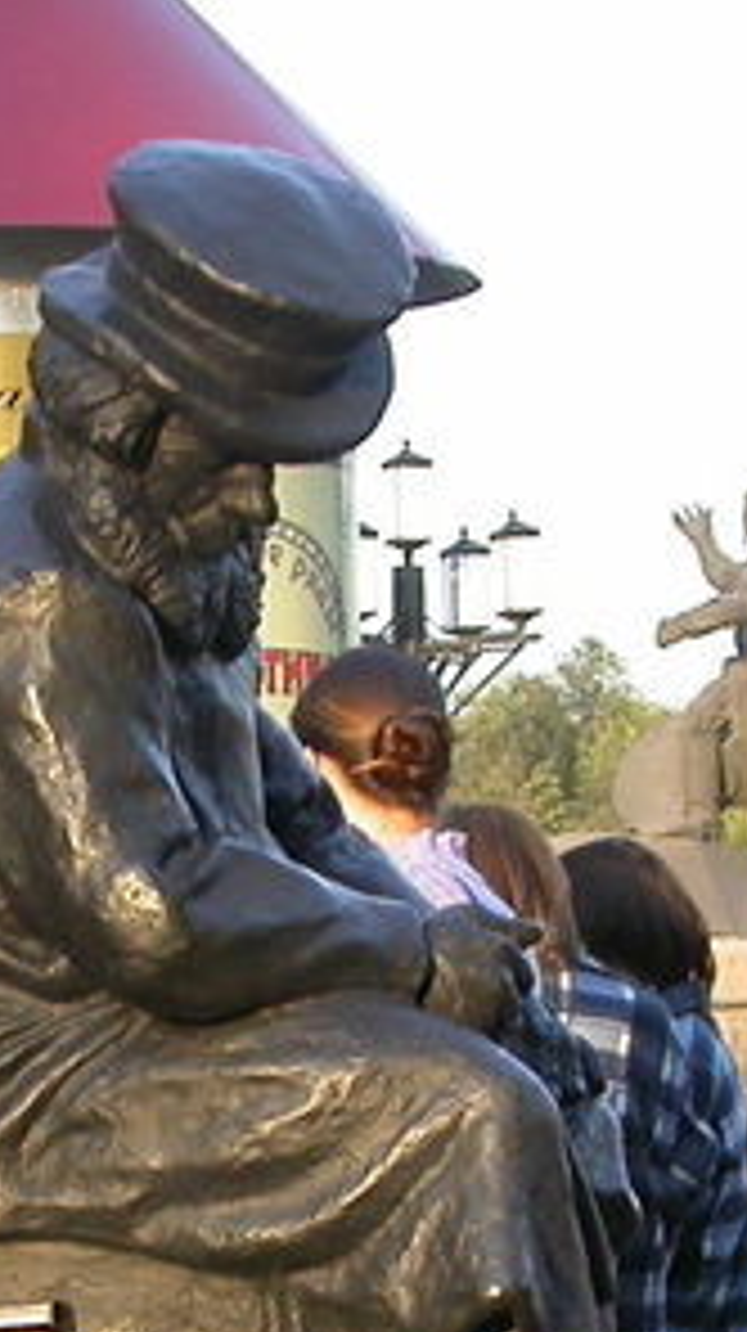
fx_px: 6671
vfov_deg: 11.3
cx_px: 99
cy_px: 1190
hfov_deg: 6.4
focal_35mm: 189
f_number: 3
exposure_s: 1/250
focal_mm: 11.8
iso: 100
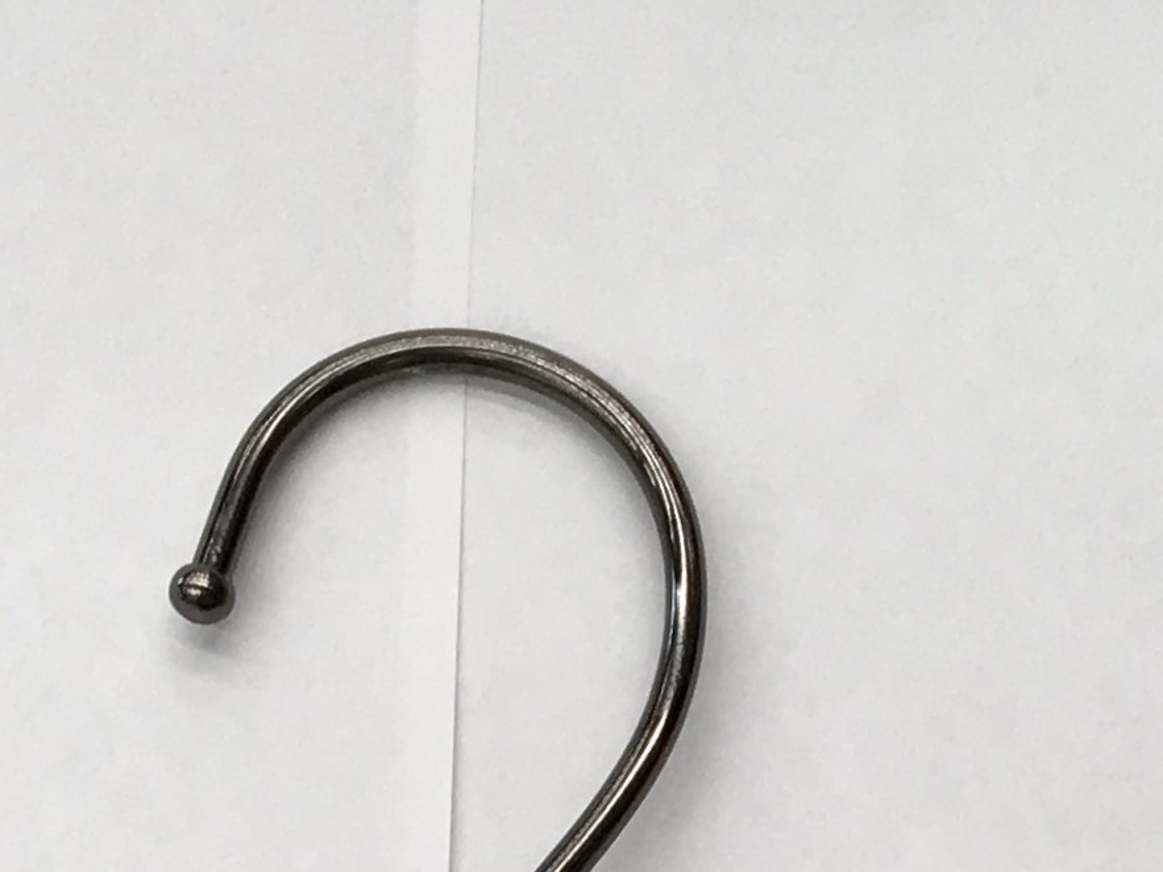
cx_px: 359
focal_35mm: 125
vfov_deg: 10.7
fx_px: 4199
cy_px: 1854
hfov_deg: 15.7
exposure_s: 1/100
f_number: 2.2
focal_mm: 4.15
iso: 32
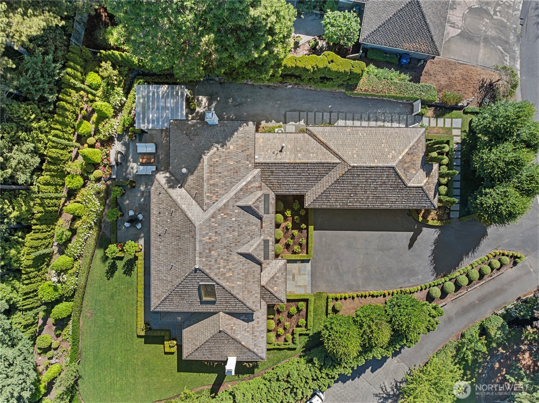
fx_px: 373
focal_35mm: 24
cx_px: 270
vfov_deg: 56.7
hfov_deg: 71.6
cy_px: 202
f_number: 2.8
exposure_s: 1/640
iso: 120
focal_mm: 12.29
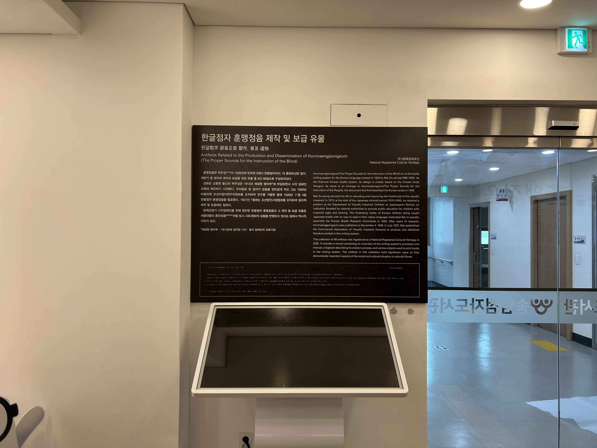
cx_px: 298
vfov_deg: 53.1
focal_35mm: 26
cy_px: 224
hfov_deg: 67.3
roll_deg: -0.4
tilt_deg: +1.0
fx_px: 448
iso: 64
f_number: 1.5
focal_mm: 5.7
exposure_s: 1/60
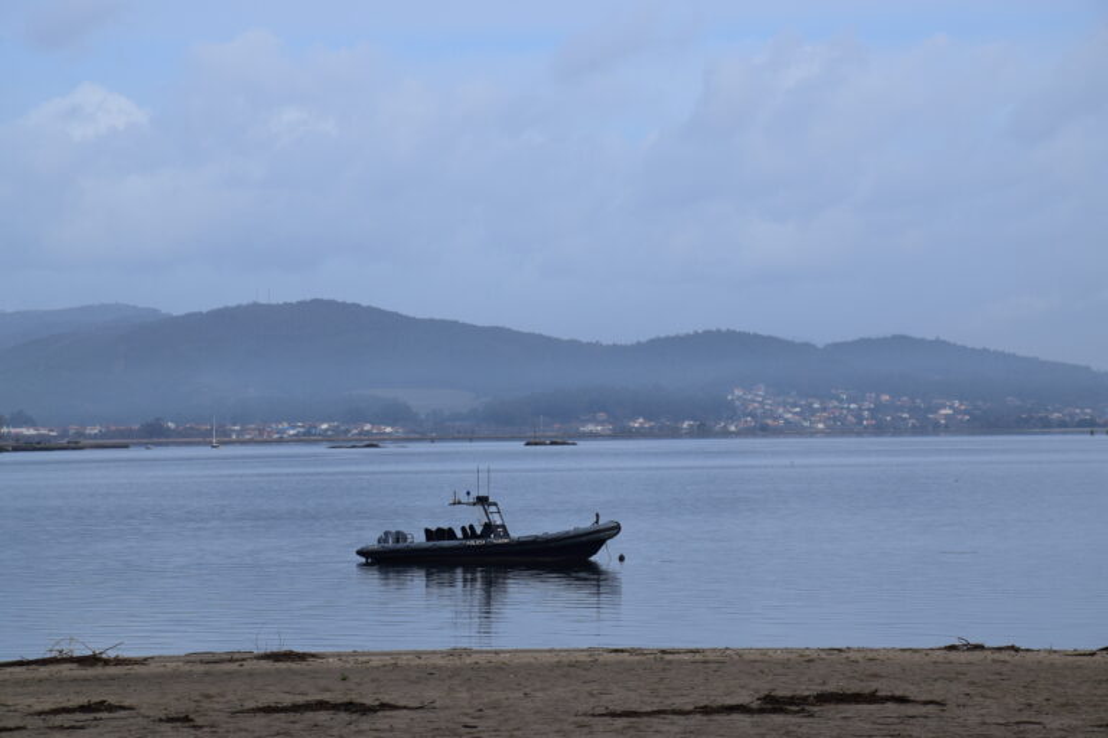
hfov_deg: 14.4
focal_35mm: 142
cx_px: 554
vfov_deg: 9.6
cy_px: 369
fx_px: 4385
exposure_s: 1/500
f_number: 11
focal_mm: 95
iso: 320
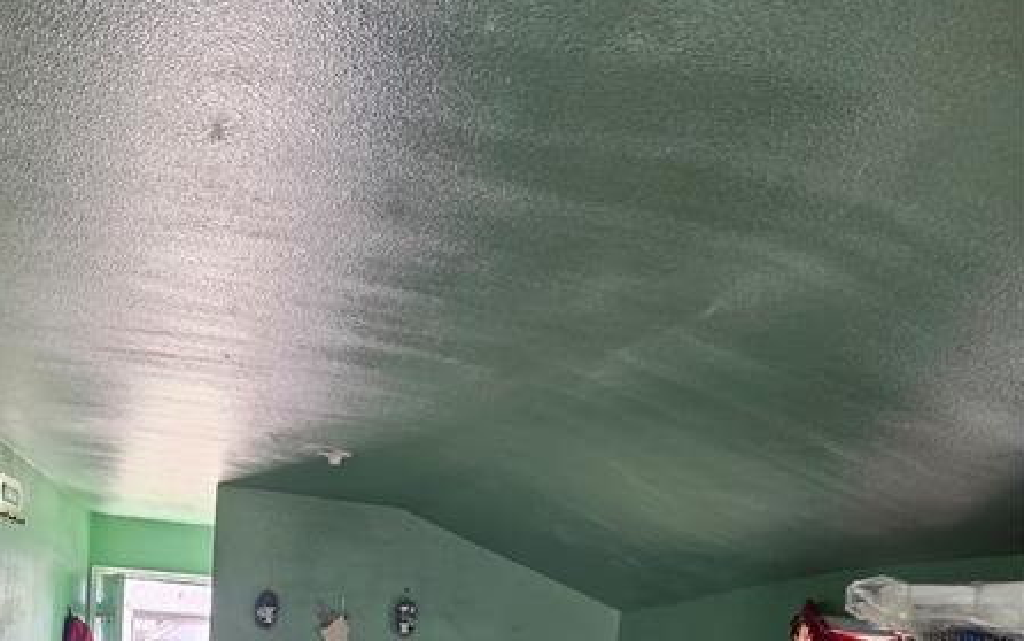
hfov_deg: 46.6
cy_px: 751
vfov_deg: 27.3
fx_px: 1172
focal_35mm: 42
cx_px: 365
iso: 200
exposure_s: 1/120
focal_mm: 5.4
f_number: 1.8
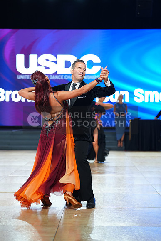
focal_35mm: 85
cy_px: 120
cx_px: 80
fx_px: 570
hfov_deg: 16.1
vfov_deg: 23.9
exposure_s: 1/400
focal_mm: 85
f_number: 2.8
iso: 640
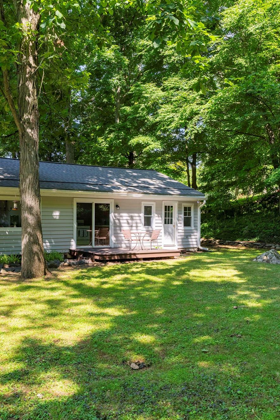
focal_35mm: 37
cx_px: 116
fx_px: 431
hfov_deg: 35.9
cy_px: 212
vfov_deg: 51.9
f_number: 7.1
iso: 320
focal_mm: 24
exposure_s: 1/640
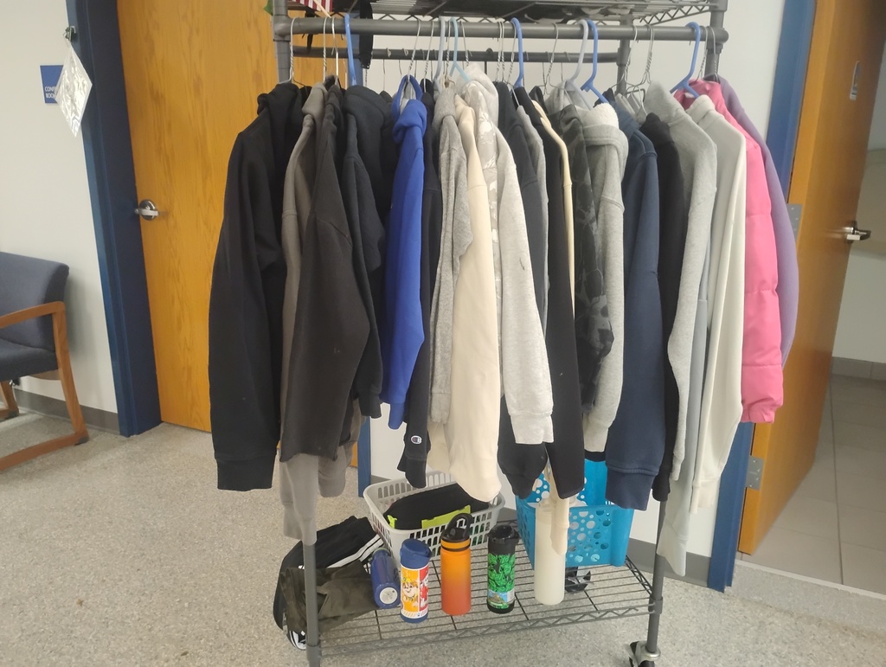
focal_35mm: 28
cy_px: 334
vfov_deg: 49.9
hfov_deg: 63.4
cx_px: 443
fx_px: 718
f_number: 1.8
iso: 1384
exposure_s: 1/60
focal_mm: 4.26
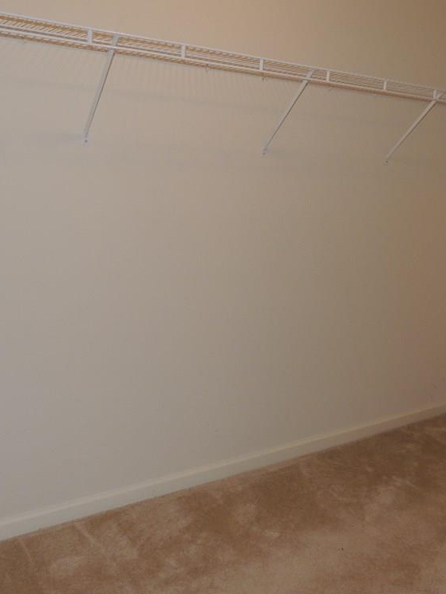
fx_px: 567
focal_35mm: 33
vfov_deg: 55.3
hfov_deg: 43.0
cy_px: 293
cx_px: 222
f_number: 3
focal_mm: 4.3
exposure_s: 1/30
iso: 200
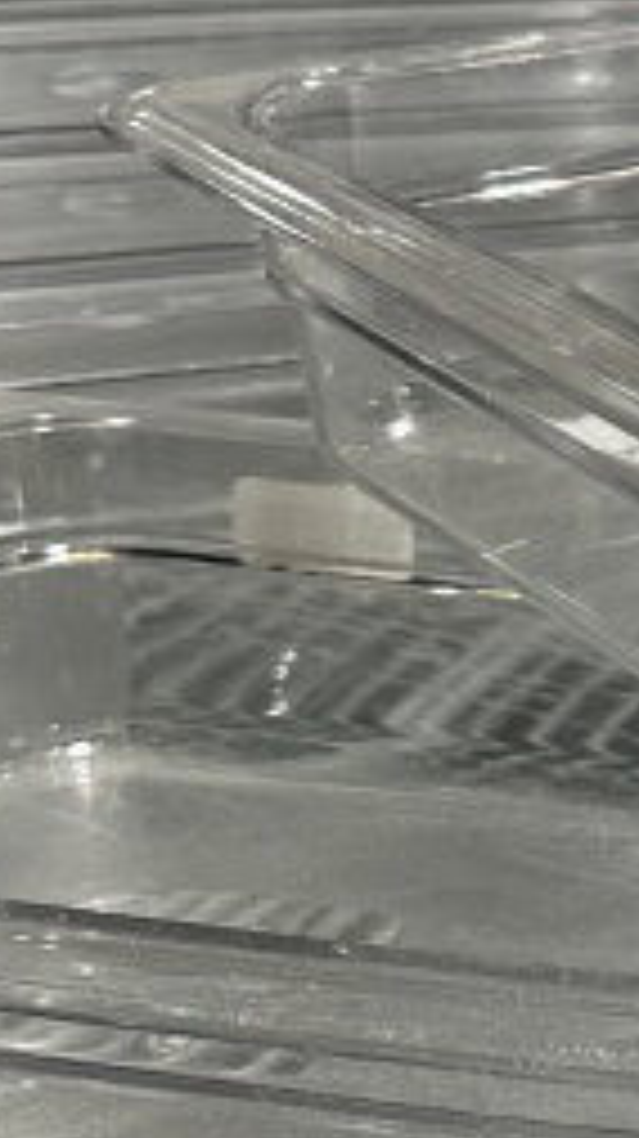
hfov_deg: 12.9
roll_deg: -6.3
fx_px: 2534
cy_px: 421
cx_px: 1202
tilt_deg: -22.0
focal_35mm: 84
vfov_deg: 25.2
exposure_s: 1/121
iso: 160
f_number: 1.78
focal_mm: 6.86
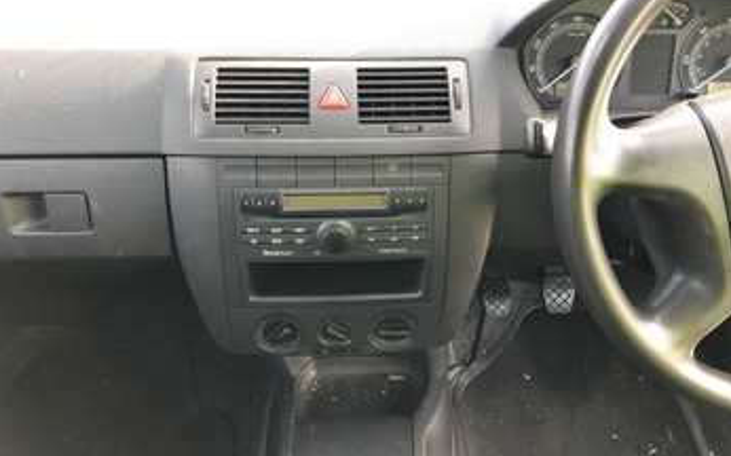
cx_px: 366
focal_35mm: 30
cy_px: 194
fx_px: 597
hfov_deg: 62.9
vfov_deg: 41.7
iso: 25
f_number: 1.8
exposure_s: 1/30
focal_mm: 4
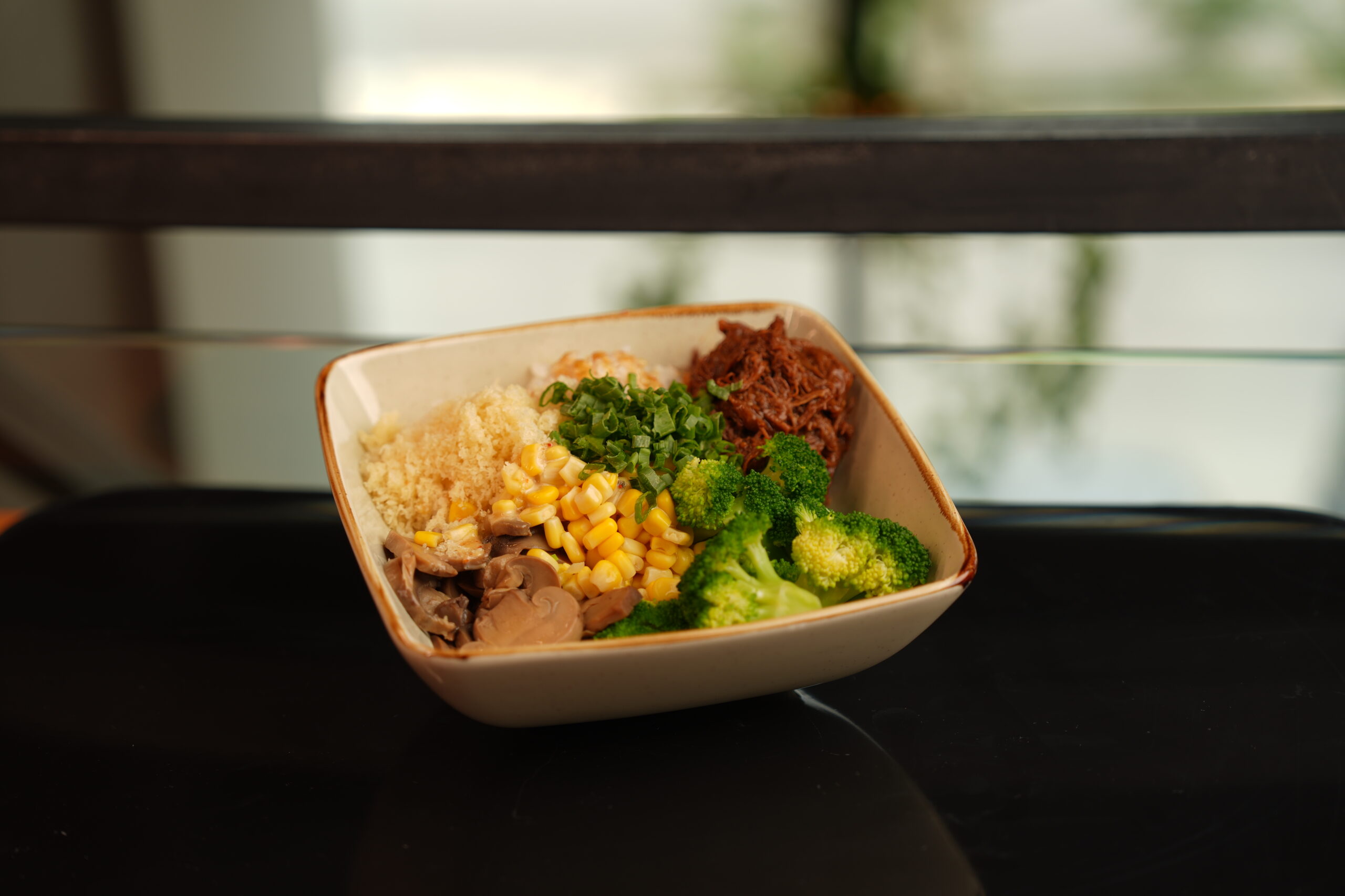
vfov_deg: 19.5
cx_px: 672
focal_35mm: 70
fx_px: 2615
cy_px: 448
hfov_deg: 28.8
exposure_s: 1/63.7
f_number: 2.8
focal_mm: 70
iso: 50
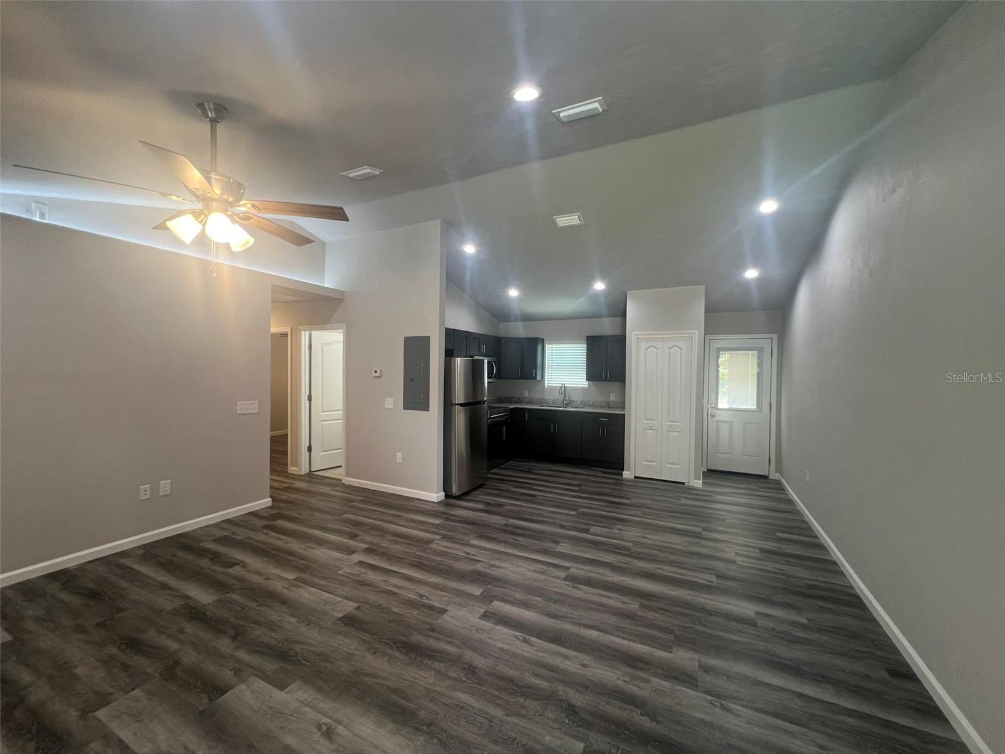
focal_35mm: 13
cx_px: 502
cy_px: 377
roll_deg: -0.8
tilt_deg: -0.8
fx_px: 377
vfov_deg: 89.9
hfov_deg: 106.2
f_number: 1.8
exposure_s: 1/60
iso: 125
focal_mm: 1.57
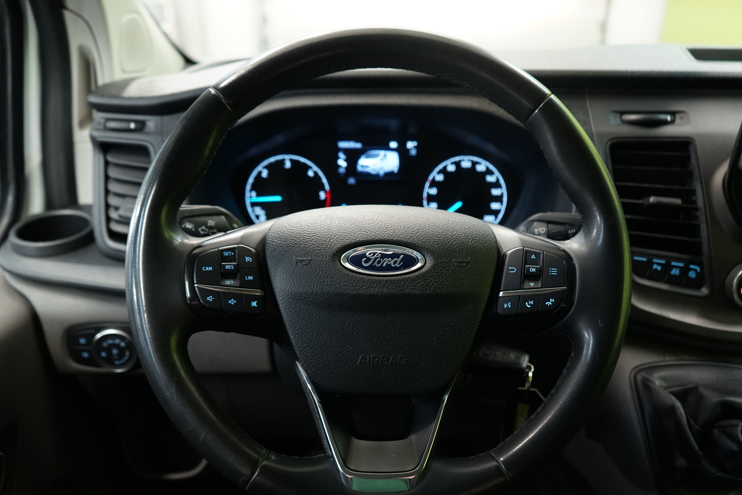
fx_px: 659
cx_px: 384
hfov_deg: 58.7
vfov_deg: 41.1
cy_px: 260
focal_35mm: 32
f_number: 3.5
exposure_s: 1/40
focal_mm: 29
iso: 1250
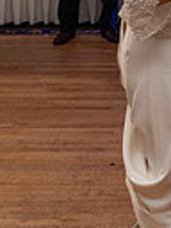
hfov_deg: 11.1
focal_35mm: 126
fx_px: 830
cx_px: 287
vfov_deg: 15.3
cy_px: -13
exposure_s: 1/160
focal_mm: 29
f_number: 3.5
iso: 500
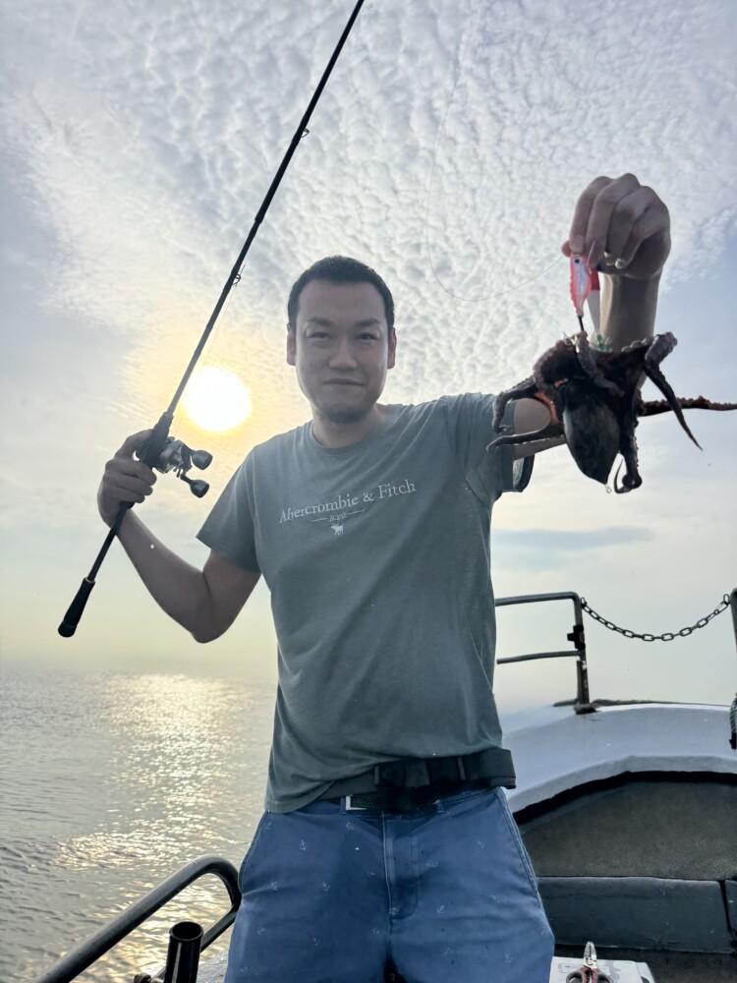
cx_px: 368
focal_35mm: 24
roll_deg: -7.5
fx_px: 681
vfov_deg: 71.6
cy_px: 492
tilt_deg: +13.5
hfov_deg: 56.8
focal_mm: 6.76
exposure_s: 1/10417
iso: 80
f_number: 1.78
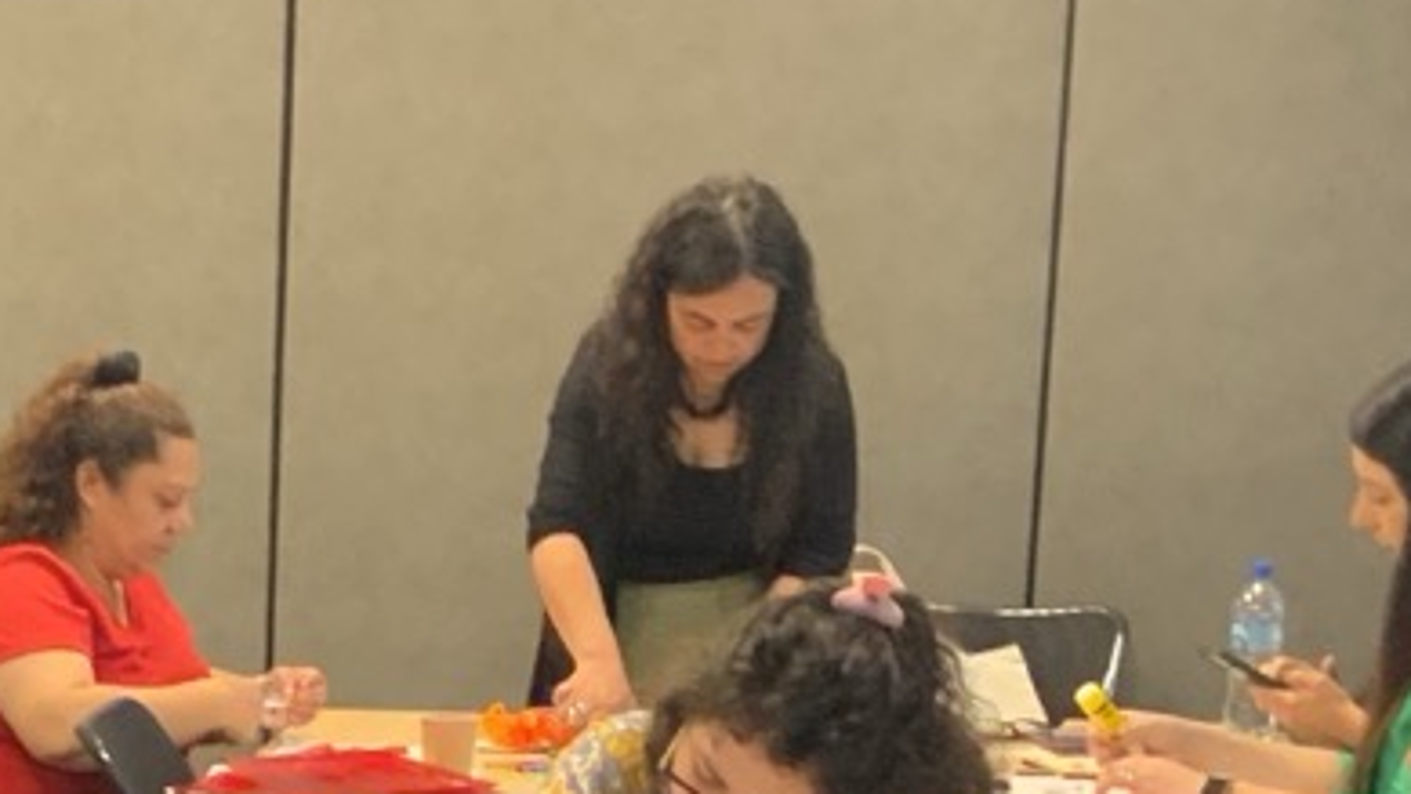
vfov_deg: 9.0
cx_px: -312
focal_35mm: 130
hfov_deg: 15.8
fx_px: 4865
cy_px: 1280
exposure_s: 1/50
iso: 160
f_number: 1.8
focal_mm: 3
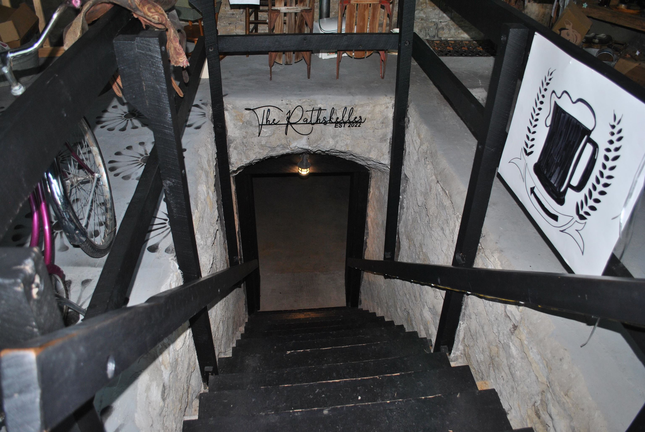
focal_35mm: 27
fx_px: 484
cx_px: 322
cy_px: 216
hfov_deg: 67.3
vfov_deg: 48.0
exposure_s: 1/60
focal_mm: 18
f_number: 3.5
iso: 200
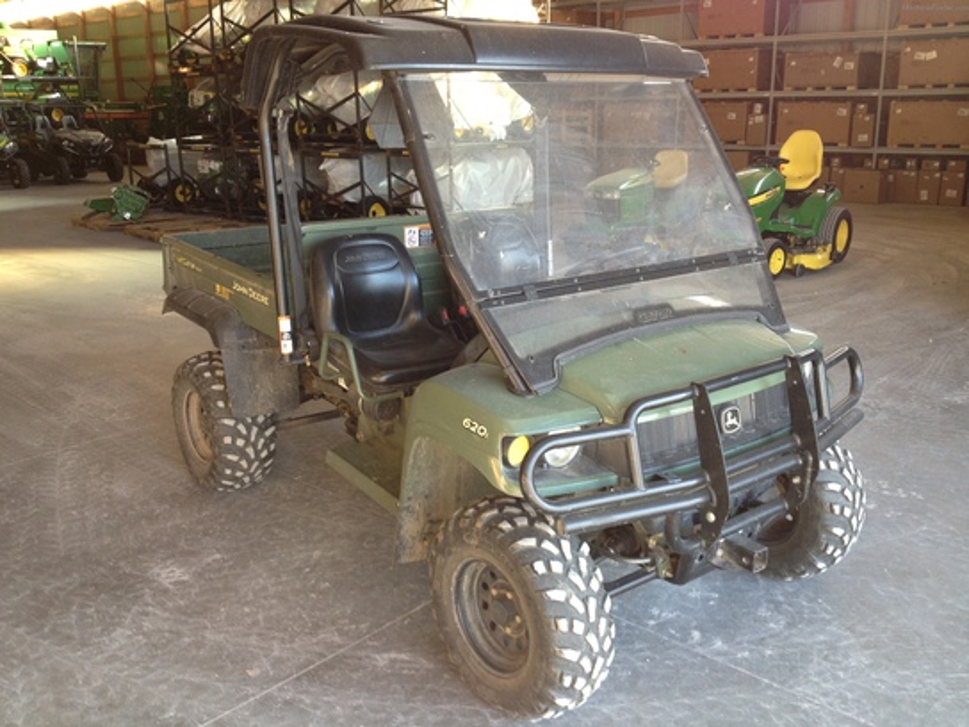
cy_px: 364
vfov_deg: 40.7
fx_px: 980
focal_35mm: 35
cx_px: 484
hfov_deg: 52.6
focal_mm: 4.28
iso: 64
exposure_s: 1/40
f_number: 2.4
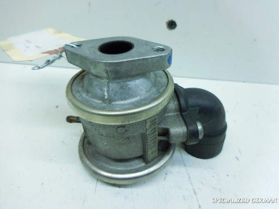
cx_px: 140
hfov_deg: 69.4
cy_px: 104
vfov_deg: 54.9
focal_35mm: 25
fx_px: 201
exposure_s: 1/80
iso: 125
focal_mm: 4.5
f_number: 3.3
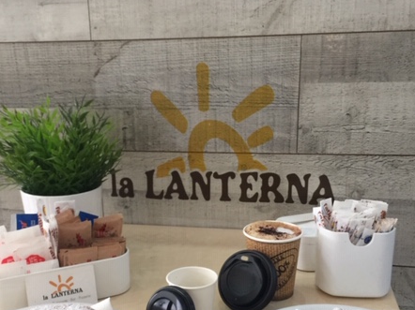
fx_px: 503
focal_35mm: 42
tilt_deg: -13.7
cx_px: 180
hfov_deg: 44.7
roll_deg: -0.1
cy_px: 200
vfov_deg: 34.1
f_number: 2.2
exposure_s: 1/17
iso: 100
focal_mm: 4.15
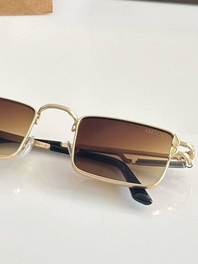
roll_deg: +1.1
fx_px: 1159
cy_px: 26
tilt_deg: -31.2
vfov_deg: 12.9
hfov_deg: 9.7
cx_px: 35
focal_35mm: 152
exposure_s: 1/94
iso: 80
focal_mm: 6.86
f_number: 1.78
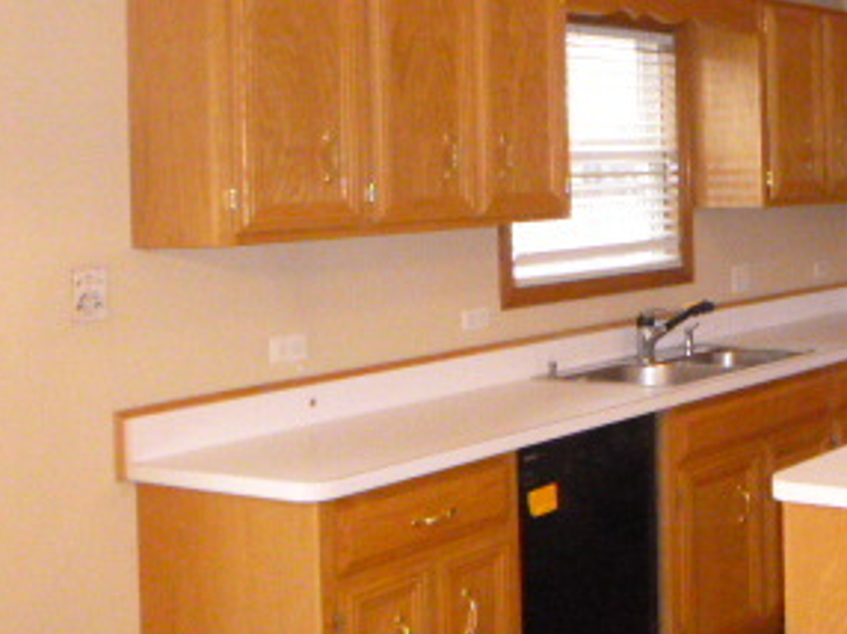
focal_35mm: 56
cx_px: 886
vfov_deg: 25.7
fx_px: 1369
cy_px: 142
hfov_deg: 31.3
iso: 1000
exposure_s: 1/60
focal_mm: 4.5
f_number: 3.9
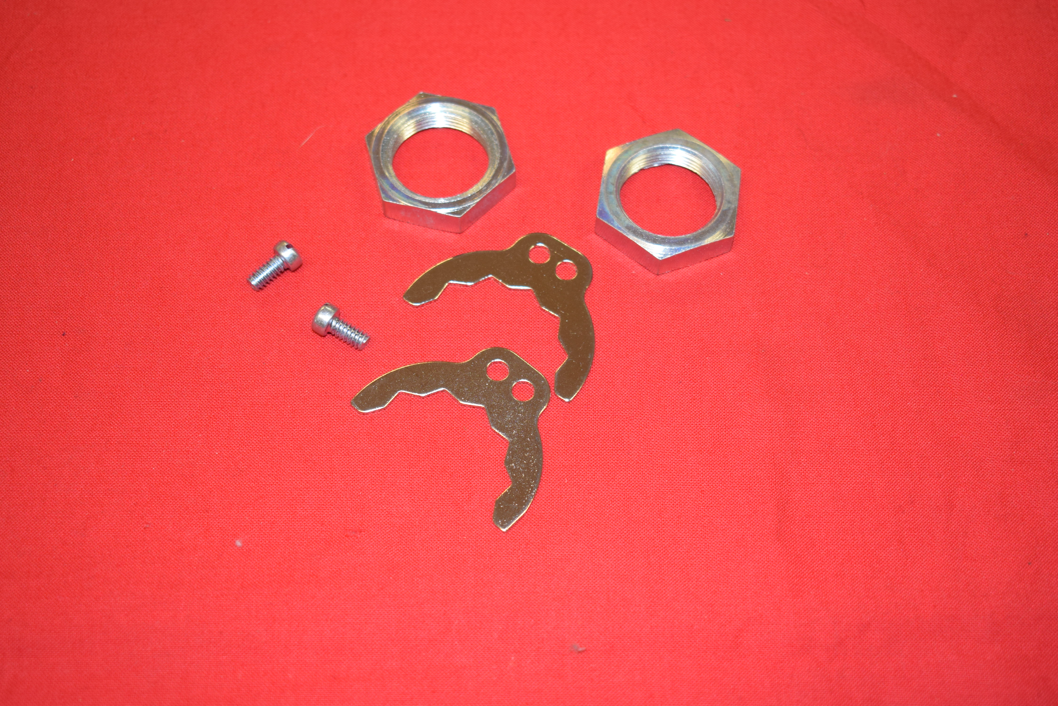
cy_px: 353
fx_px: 1499
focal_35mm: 51
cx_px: 529
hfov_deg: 38.9
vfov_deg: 26.5
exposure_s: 1/60
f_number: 5
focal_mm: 34
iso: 500
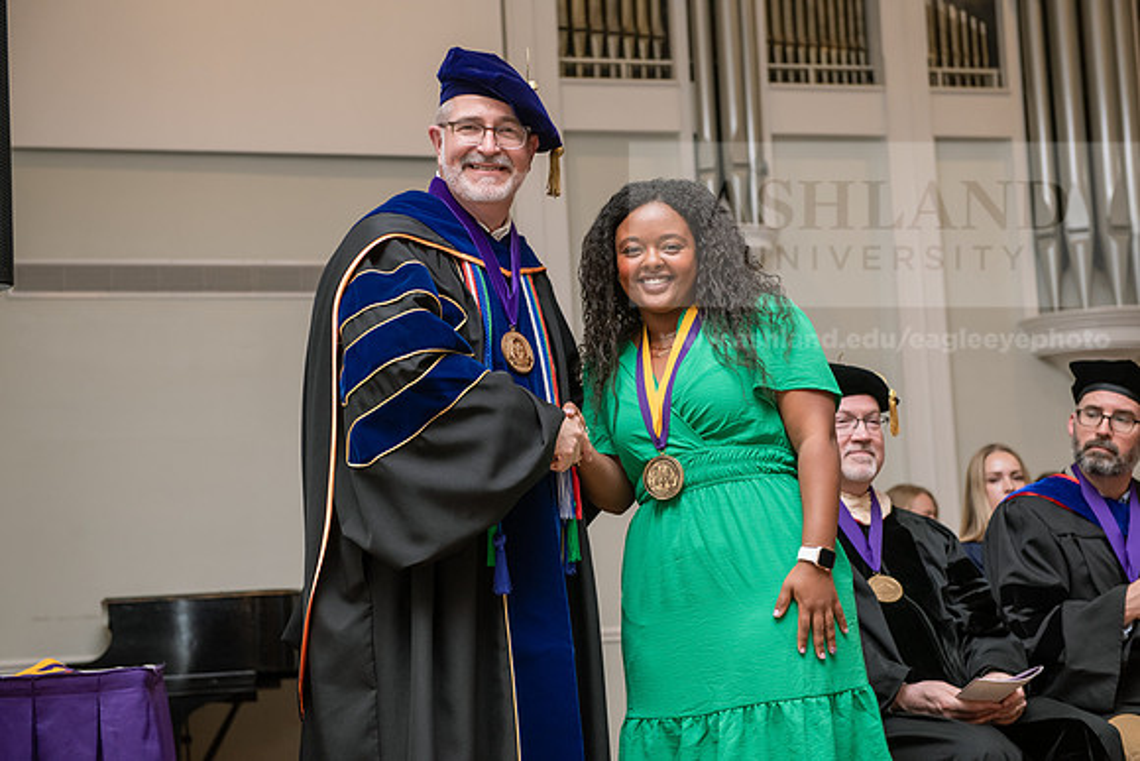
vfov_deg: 20.6
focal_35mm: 66
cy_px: 380
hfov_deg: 30.5
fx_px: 2090
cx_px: 570
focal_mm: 66
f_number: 4.5
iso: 1250
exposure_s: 1/200
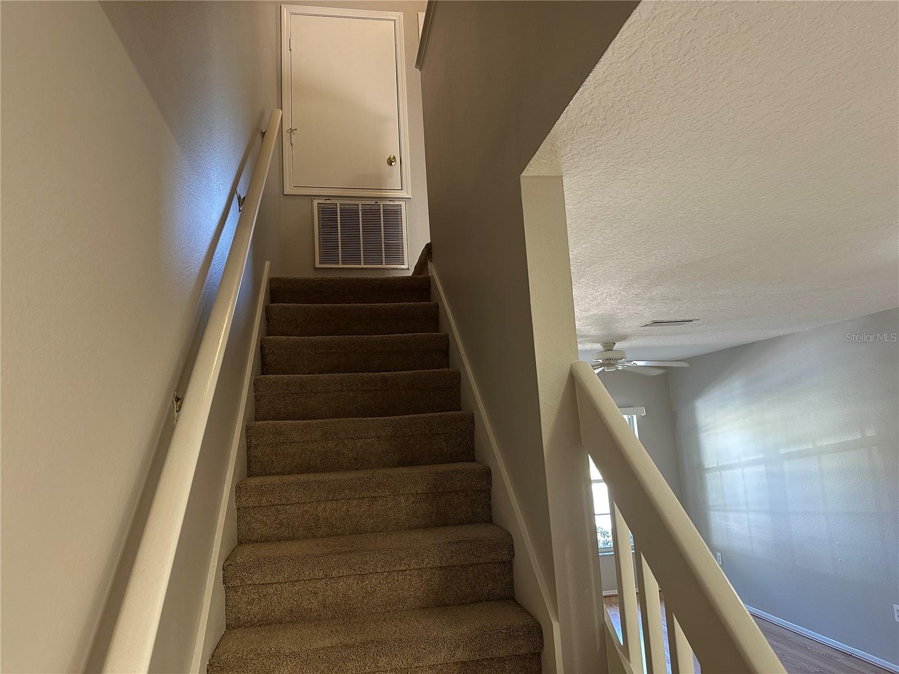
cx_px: 450
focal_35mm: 24
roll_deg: +2.7
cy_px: 337
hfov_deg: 71.6
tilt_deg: +9.3
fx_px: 623
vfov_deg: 56.8
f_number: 1.78
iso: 250
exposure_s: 1/60
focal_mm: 6.86
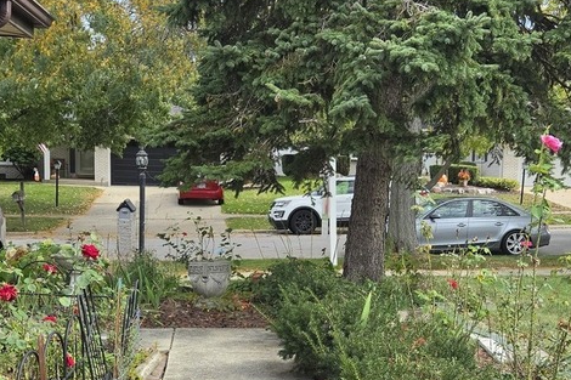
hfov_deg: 36.2
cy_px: 271
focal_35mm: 55
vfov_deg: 24.4
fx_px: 872
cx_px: 310
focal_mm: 5.4
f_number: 1.8
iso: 80
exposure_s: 1/1751
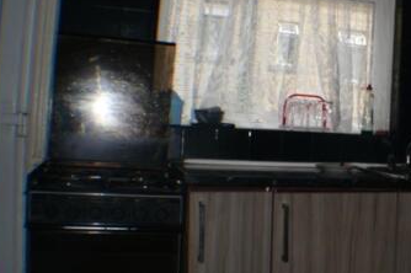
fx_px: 673
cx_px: 367
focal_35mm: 59
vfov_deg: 22.9
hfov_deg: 32.4
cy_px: 116
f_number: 7.1
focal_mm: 20
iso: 100
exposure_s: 1/80
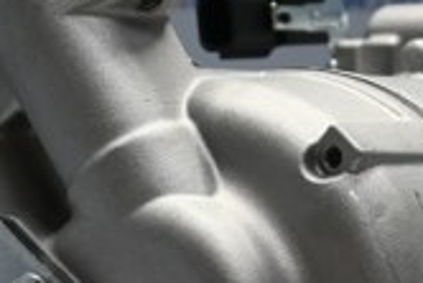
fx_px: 2799
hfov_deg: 8.6
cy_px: 250
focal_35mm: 238
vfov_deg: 5.8
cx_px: 431
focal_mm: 44
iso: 1000
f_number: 6
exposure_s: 1/80
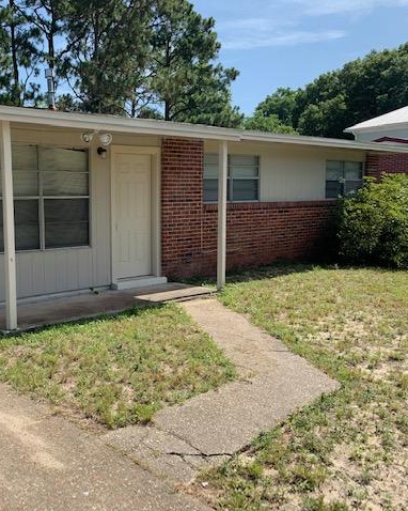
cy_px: 256
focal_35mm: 34
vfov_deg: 52.9
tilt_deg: -5.5
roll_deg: +0.7
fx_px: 514
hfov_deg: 41.2
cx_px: 72
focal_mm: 4.25
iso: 25
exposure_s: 1/1314
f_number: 1.8
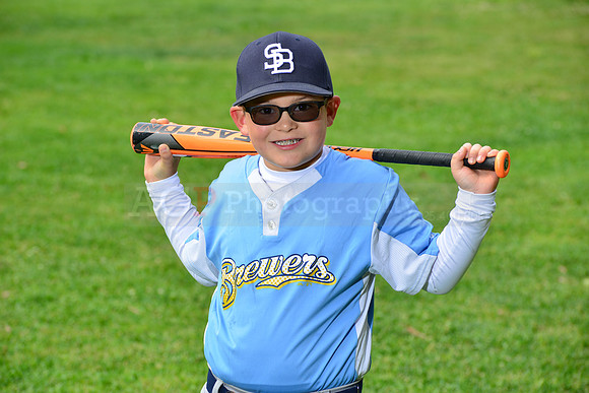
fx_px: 2618
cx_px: 294
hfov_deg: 12.8
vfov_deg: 8.6
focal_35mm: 160
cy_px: 196
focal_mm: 160
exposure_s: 1/200
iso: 160
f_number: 10
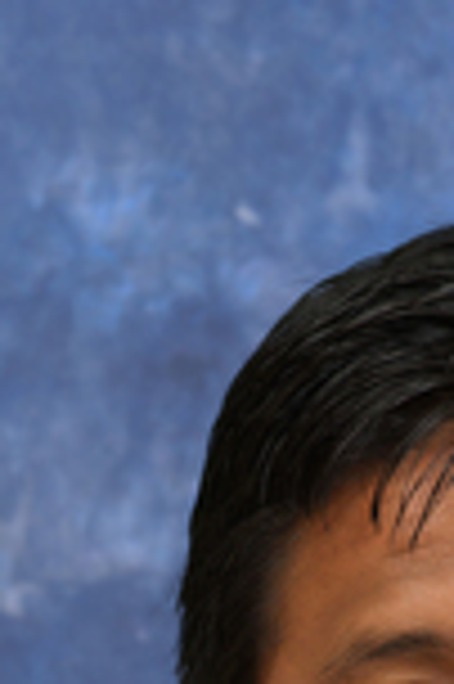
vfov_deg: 4.0
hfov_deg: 2.7
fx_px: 9745
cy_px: 1264
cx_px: 508
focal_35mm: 514
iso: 125
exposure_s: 1/60
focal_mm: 130
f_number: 9
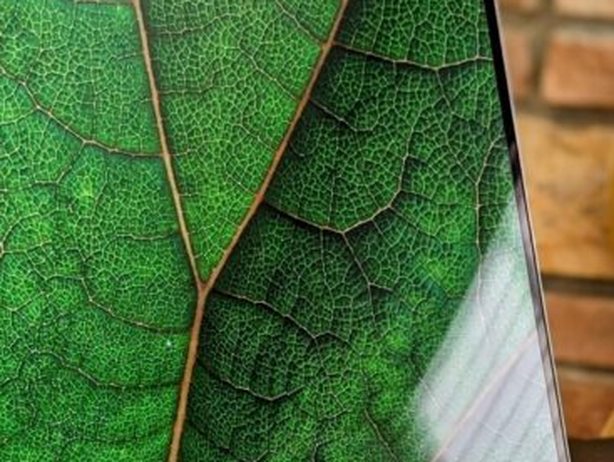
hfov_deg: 14.7
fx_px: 2379
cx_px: 294
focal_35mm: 134
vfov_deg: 10.9
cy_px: 505
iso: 47
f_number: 1.85
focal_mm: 6.81
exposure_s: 1/85.9
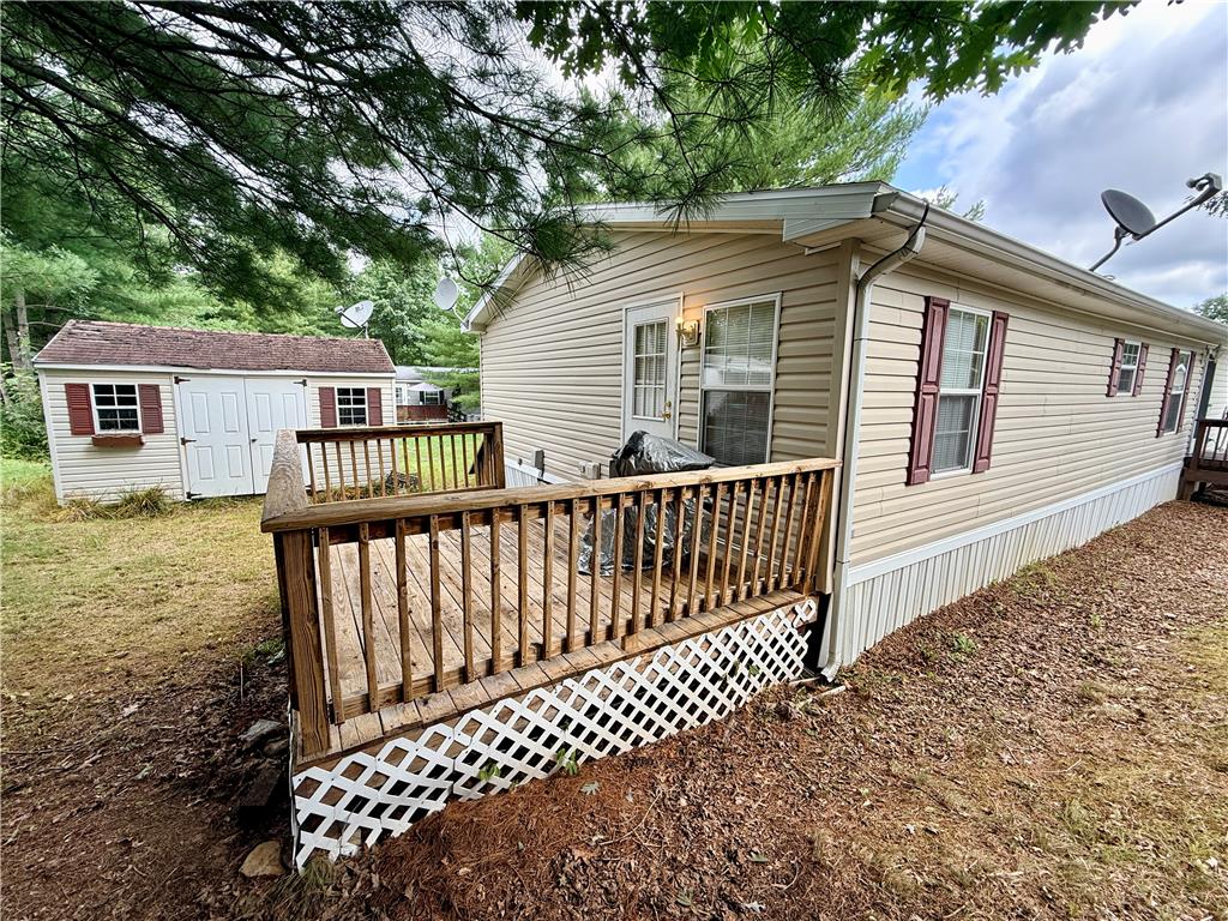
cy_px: 460
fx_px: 497
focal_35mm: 14
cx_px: 614
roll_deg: -0.8
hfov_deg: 102.1
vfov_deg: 85.7
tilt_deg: -8.9
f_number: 2.2
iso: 50
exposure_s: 1/233
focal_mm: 2.22
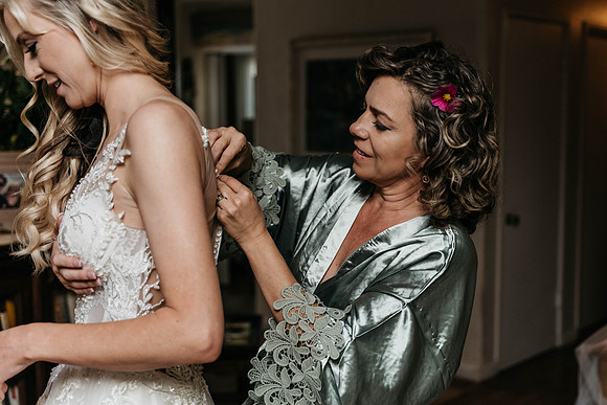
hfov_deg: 36.2
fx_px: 928
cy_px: 202
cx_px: 304
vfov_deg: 24.6
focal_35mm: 55
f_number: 2.8
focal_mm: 55
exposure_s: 1/640
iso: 1000
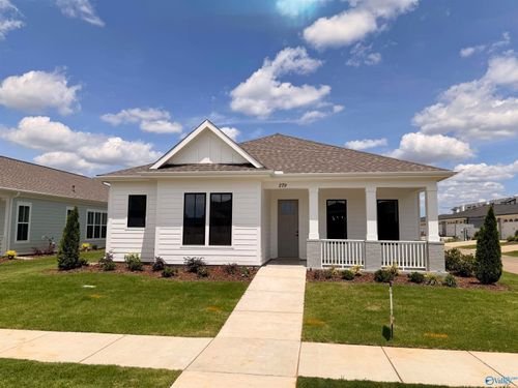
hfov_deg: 71.6
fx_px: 359
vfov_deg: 56.8
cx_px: 259
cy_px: 194
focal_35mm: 24
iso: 80
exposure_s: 1/358
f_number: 1.78
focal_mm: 6.76
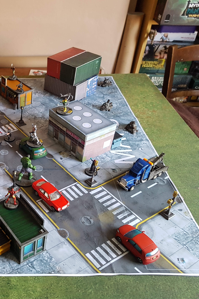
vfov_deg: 51.9
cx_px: 8
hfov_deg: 33.4
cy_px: 153
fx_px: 307
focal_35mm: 37
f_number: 1.7
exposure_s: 1/24
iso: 200
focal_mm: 4.2
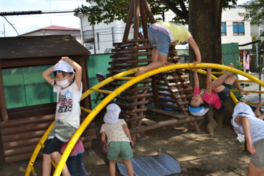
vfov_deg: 34.2
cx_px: 132
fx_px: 286
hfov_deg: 49.5
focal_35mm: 39
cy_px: 88
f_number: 5
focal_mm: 26
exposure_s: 1/200
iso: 100
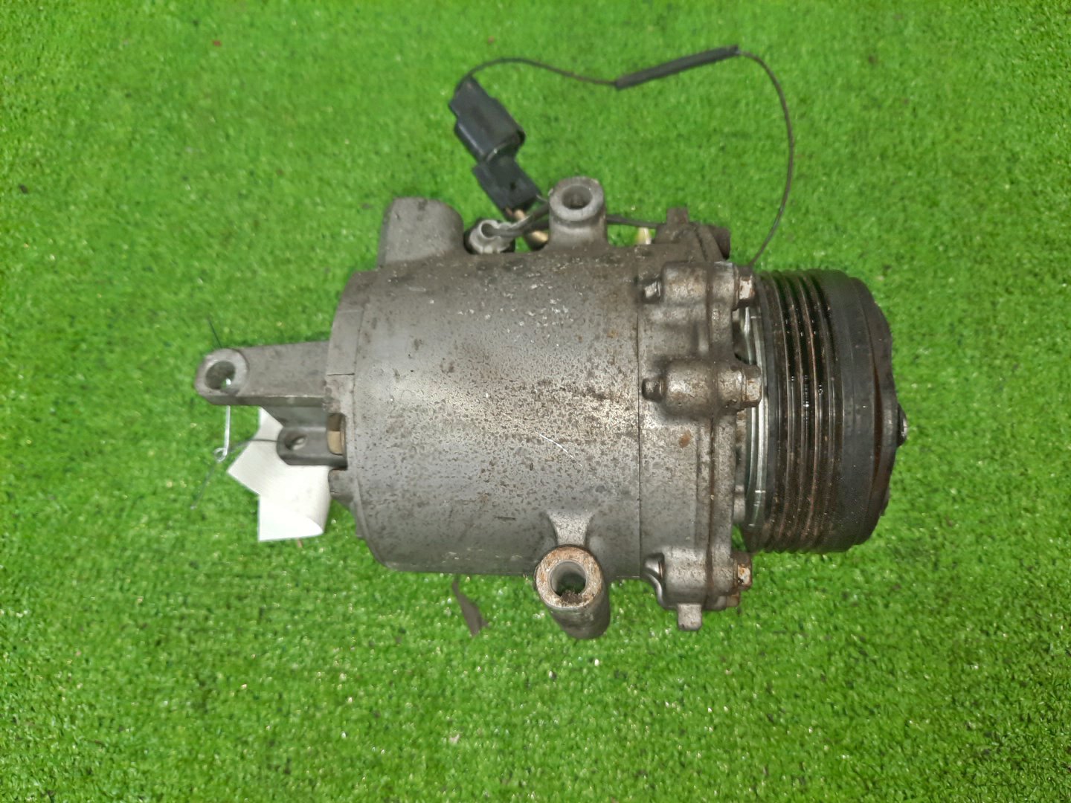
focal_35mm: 25
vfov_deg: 54.9
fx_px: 773
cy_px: 402
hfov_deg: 69.4
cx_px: 536
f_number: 2
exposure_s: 1/50
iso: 242
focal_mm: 4.6
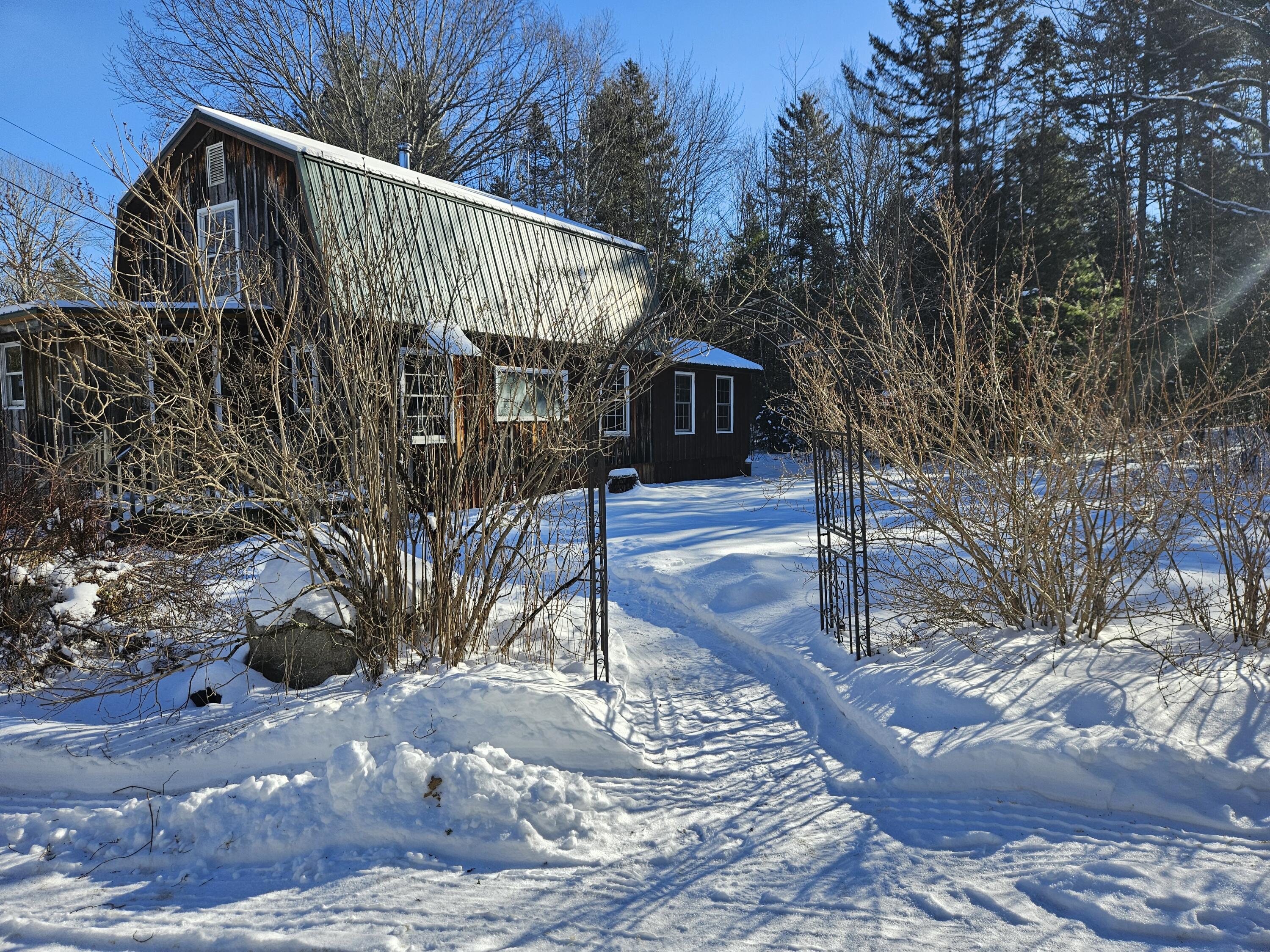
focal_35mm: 23
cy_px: 476
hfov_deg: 73.9
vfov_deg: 58.9
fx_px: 844
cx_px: 635
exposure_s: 1/2000
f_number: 1.8
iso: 50
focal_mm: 5.4
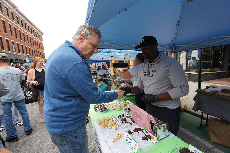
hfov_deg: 96.7
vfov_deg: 73.7
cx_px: 115
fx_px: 102
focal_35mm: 16
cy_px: 76
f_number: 5
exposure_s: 1/100
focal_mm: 16
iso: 100
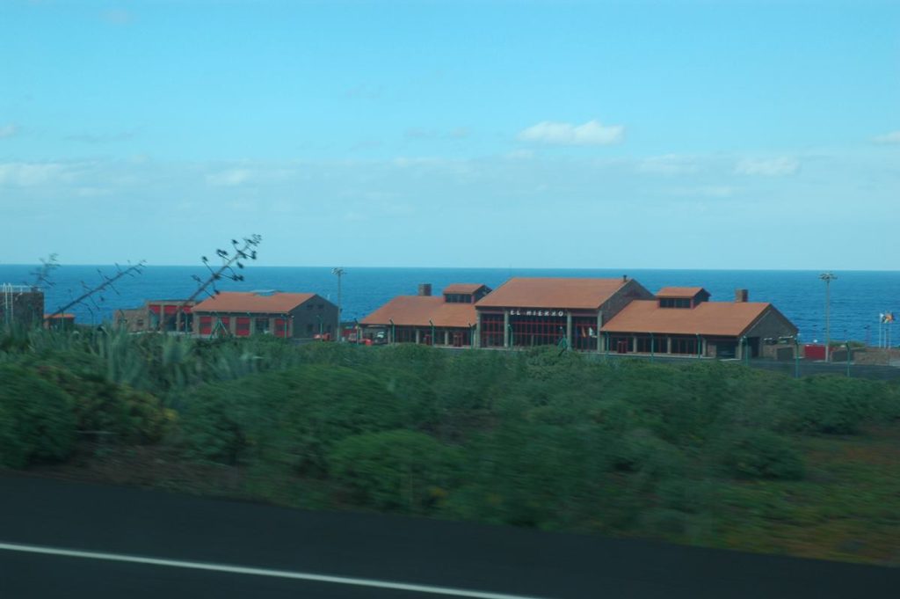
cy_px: 300
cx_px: 450
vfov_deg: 19.7
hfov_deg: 29.3
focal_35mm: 69
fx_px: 1724
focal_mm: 46
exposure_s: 1/100
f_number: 9
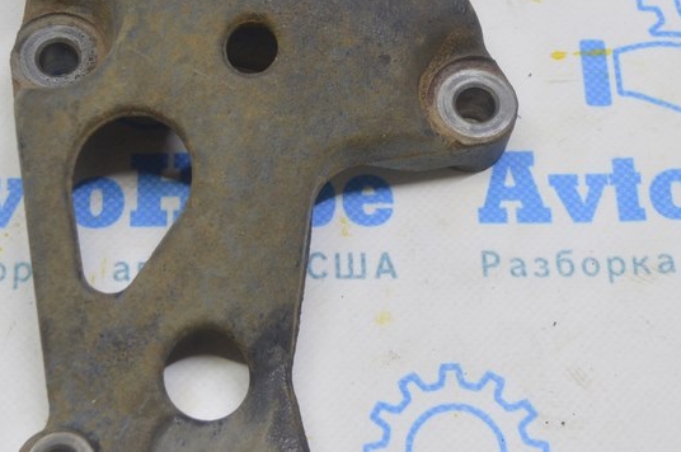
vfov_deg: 15.8
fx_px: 1625
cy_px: 142
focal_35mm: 86
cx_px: 238
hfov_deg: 23.6
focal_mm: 30
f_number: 5.6
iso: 400
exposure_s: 1/20
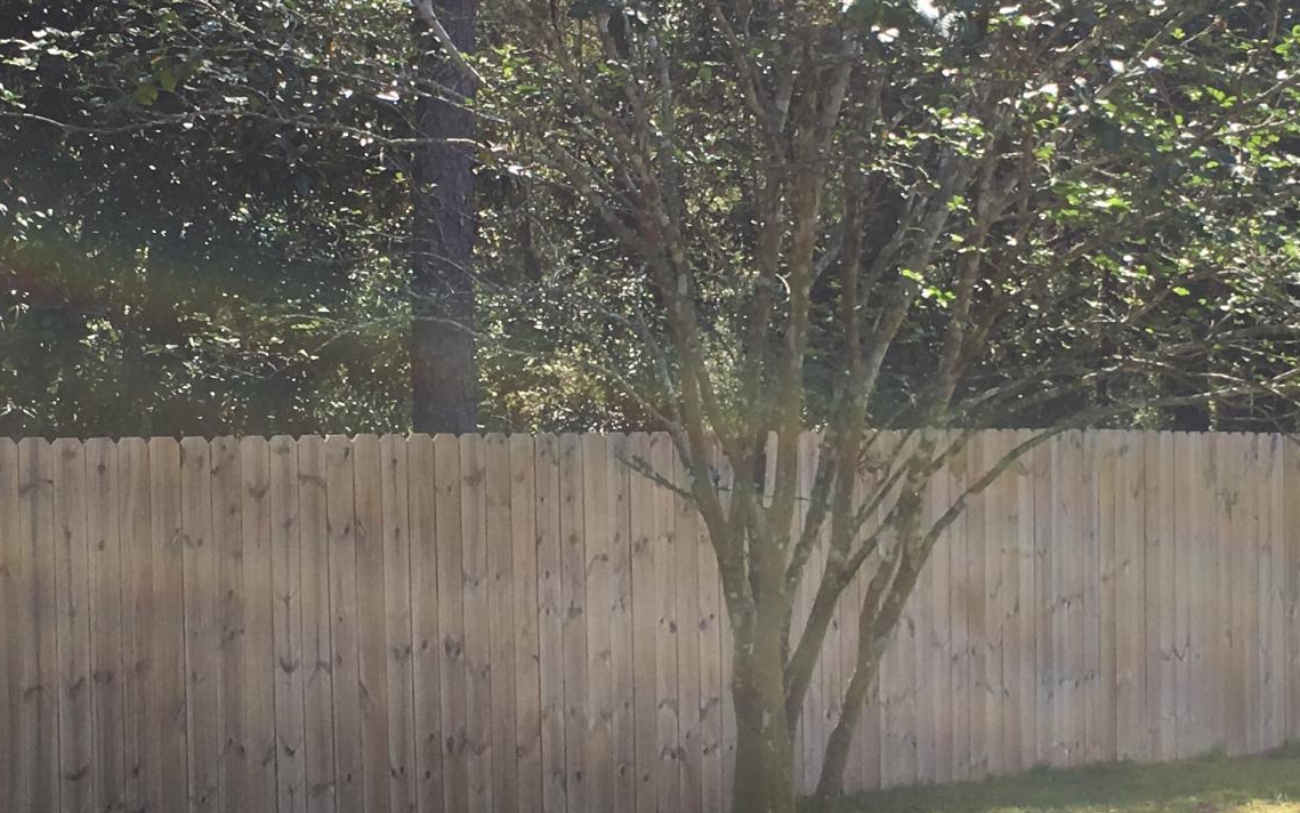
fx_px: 2870
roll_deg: +0.6
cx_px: 713
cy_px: 512
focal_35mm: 81
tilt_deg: -1.3
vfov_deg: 16.1
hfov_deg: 25.5
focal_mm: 4.15
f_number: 2.2
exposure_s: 1/610
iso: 25
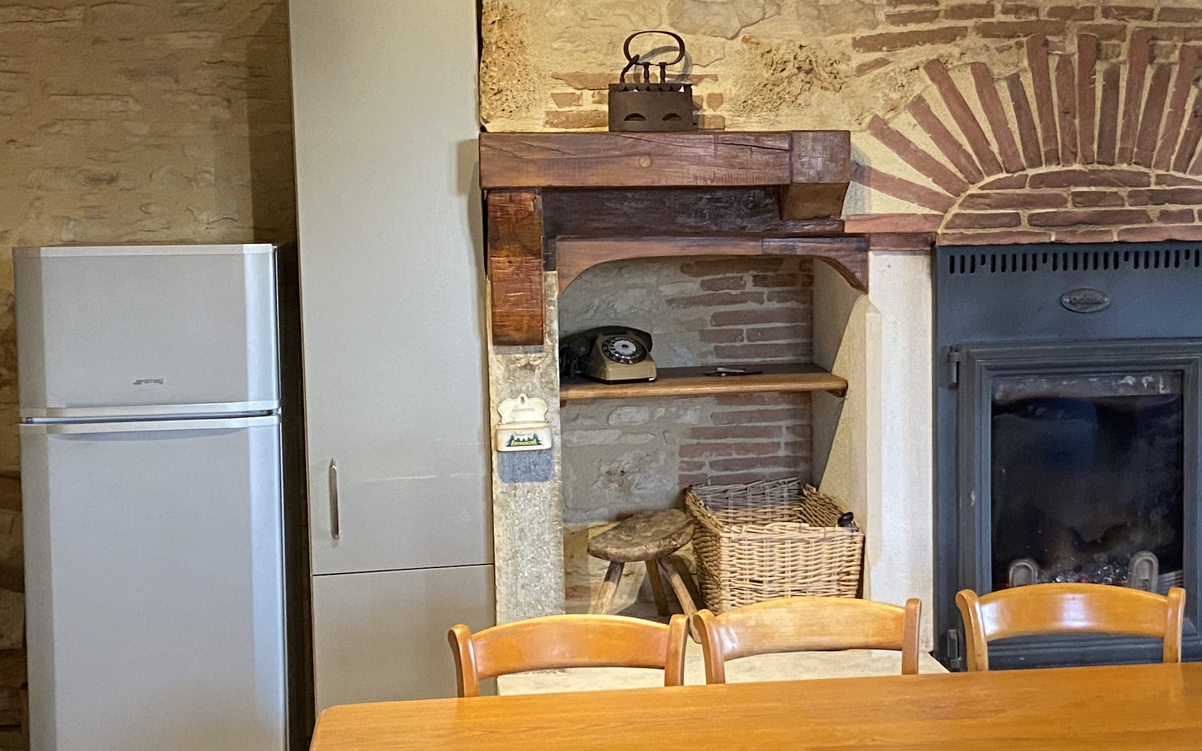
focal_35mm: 56
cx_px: 688
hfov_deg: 36.2
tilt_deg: -5.3
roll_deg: +0.2
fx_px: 1834
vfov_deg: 23.1
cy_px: 354
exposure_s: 1/50
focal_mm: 4.25
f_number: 1.8
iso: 400
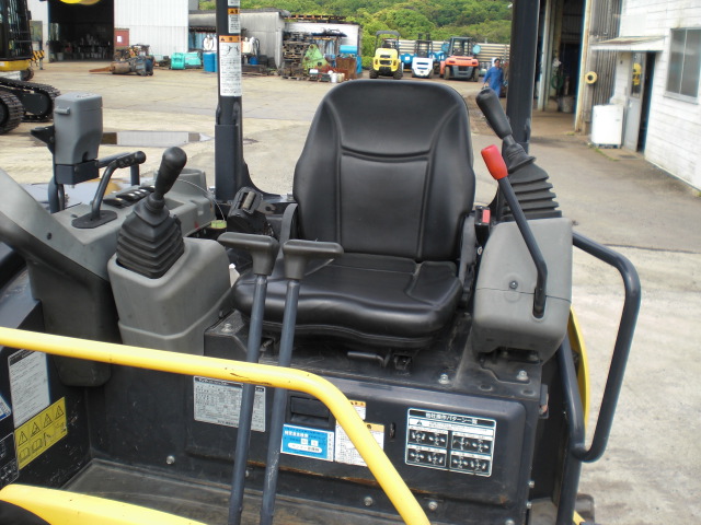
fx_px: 770
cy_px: 262
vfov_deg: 37.7
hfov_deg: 49.0
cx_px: 350
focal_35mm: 38
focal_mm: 6.3
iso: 64
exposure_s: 1/400
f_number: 3.1
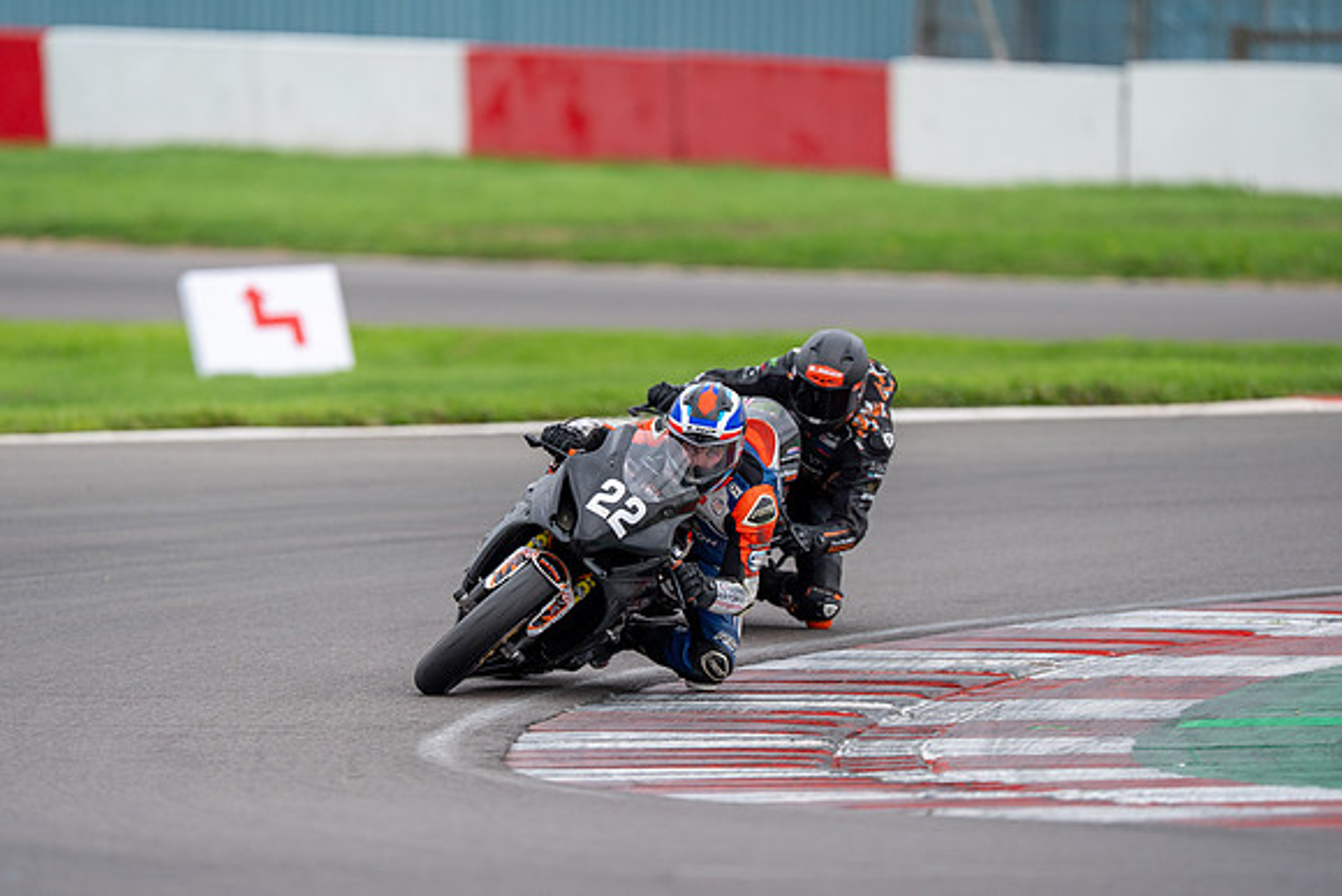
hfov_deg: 3.4
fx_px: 22393
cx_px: 672
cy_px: 448
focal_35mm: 601
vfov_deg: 2.3
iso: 320
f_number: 4.5
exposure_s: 1/400
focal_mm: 600
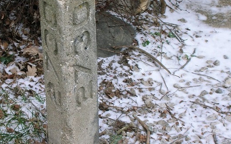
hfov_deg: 16.4
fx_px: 799
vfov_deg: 10.3
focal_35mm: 127
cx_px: 71
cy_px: 78
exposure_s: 1/22.1
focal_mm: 12.3
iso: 50
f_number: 6.7
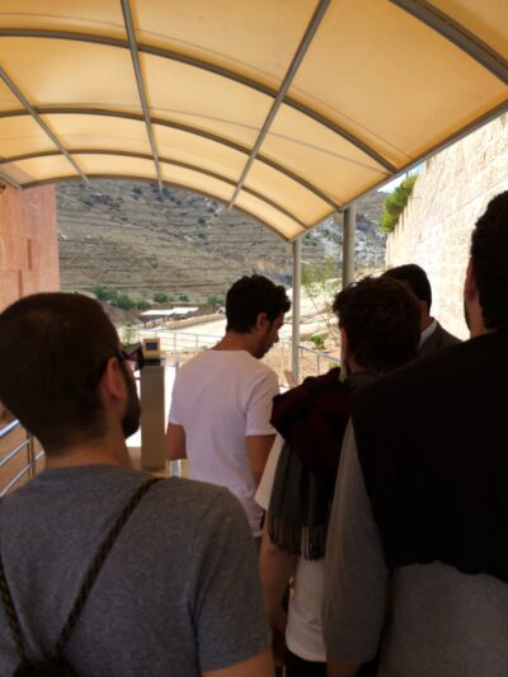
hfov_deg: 46.8
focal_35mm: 30
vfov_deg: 60.0
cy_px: 338
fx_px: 587
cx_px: 254
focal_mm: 4.12
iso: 40
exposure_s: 1/1109
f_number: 2.2
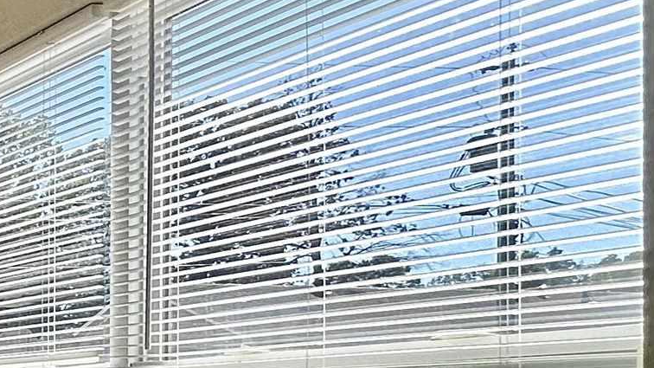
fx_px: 1075
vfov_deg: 18.6
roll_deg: -1.0
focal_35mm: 62
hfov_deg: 20.2
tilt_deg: +0.8
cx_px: -603
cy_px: 414
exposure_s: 1/734
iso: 40
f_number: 2.2
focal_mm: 2.22
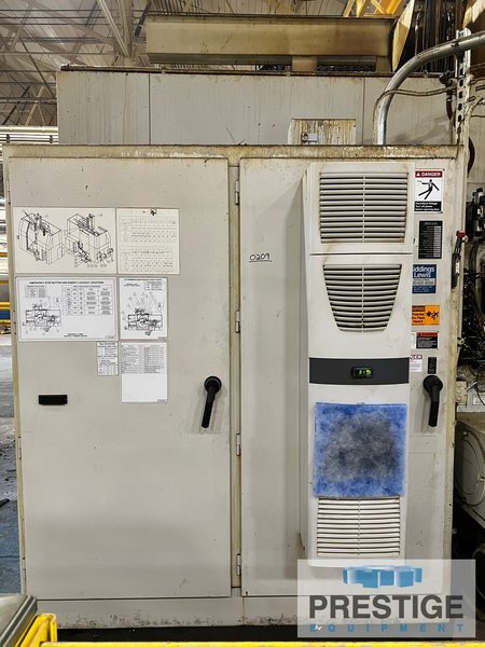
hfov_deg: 53.1
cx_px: 242
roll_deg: -0.4
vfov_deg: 67.3
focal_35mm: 26
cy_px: 324
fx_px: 486
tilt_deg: -4.3
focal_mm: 5.7
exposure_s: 1/60
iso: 500
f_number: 1.5
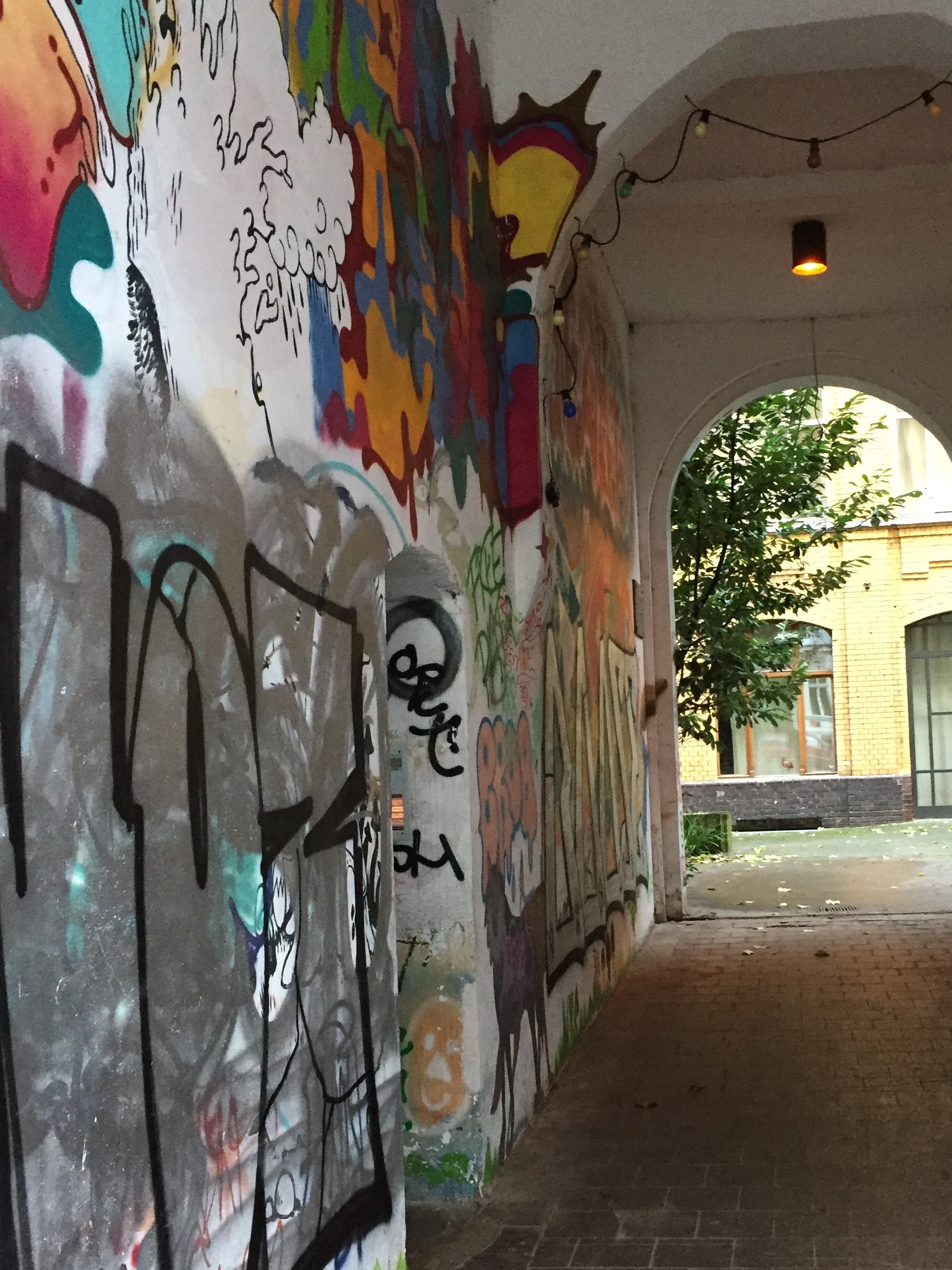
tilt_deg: +0.5
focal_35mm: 39
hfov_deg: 36.5
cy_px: 722
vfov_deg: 47.7
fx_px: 1430
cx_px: 631
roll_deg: +3.7
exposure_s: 1/25
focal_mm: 4.15
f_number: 2.2
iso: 250
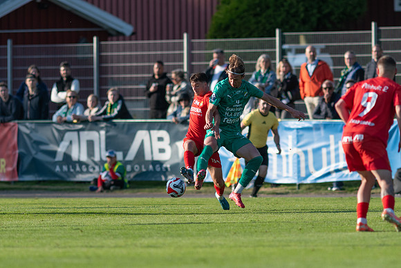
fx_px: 6685
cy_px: 134
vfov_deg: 2.3
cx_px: 200
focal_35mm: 600
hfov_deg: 3.4
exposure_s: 1/2000
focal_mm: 300
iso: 160
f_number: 3.2
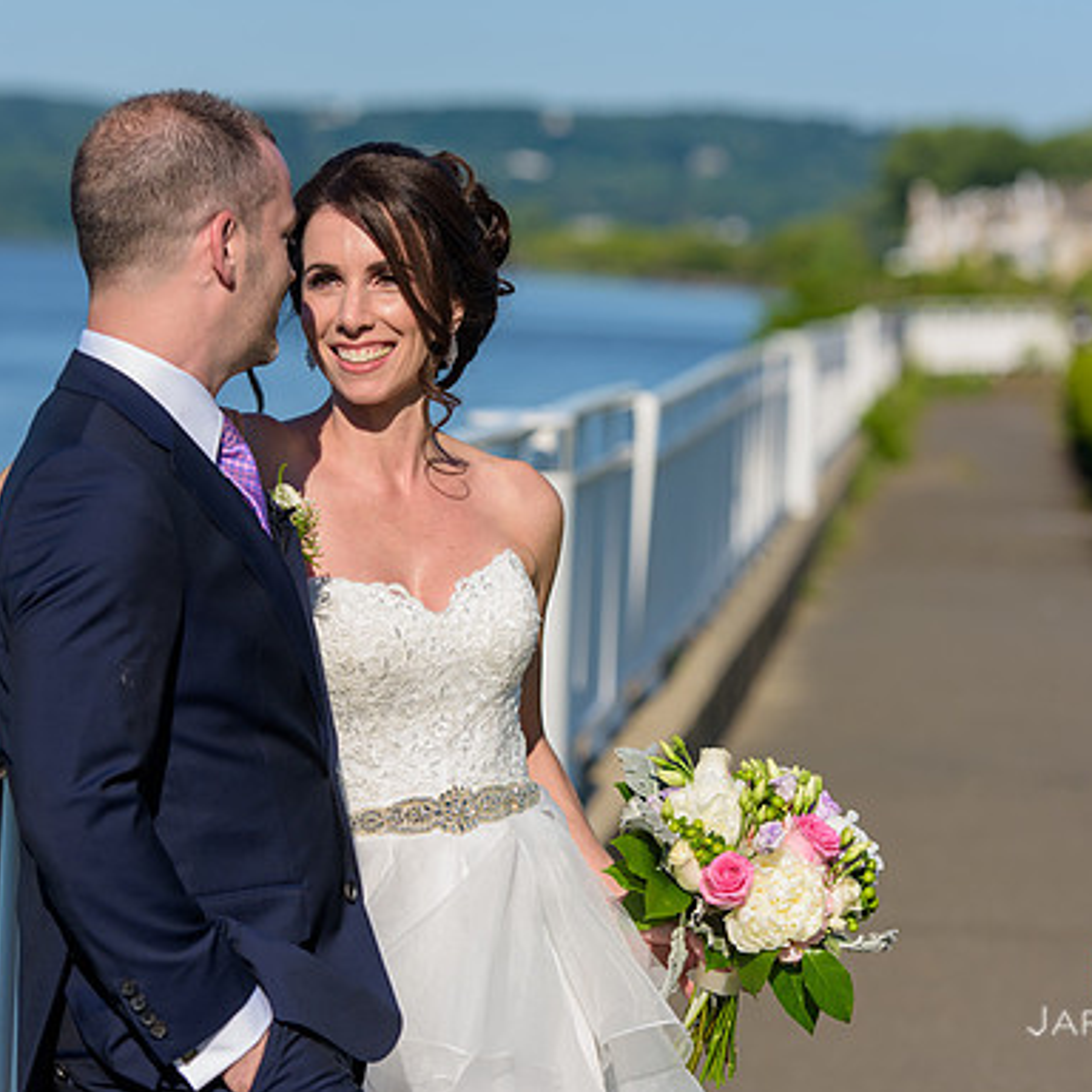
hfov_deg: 11.3
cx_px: 475
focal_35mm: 154
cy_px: 547
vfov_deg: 11.3
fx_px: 5496
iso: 200
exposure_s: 1/2500
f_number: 4
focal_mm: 120
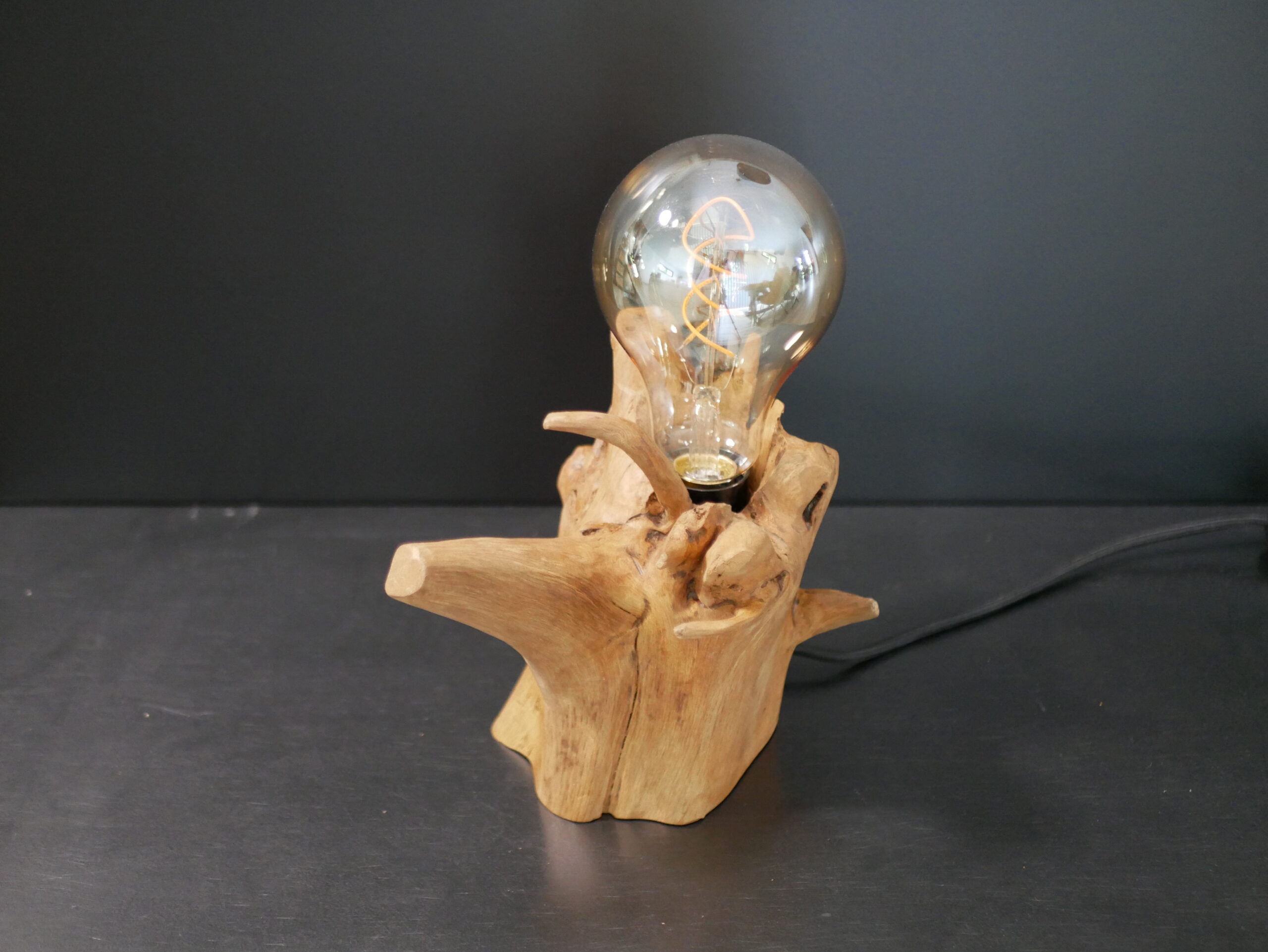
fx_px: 1832
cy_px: 476
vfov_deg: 29.1
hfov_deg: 38.2
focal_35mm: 50
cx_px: 634
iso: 2000
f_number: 1.7
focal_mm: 25
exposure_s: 1/60
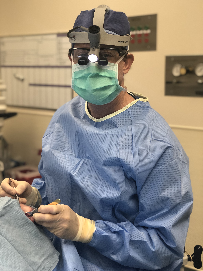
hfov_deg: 25.7
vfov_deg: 33.8
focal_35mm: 57
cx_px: 102
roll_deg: +0.0
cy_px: 136
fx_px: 446
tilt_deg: -7.5
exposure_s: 1/30
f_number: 2.8
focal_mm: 6.6
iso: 64
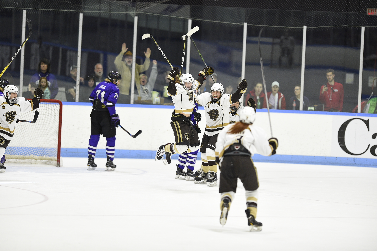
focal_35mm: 200
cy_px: 126
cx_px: 188
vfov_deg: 6.9
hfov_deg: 10.3
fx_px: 2093
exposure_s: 1/1000
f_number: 2.2
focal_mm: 200
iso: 2500
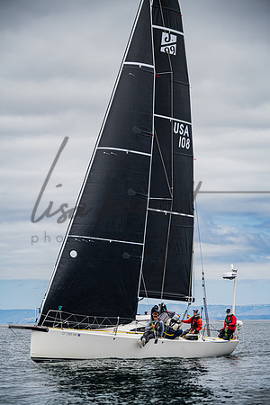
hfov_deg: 10.5
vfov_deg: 15.8
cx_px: 135
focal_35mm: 130
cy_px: 202
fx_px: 1462
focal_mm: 130
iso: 640
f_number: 7.1
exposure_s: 1/2500
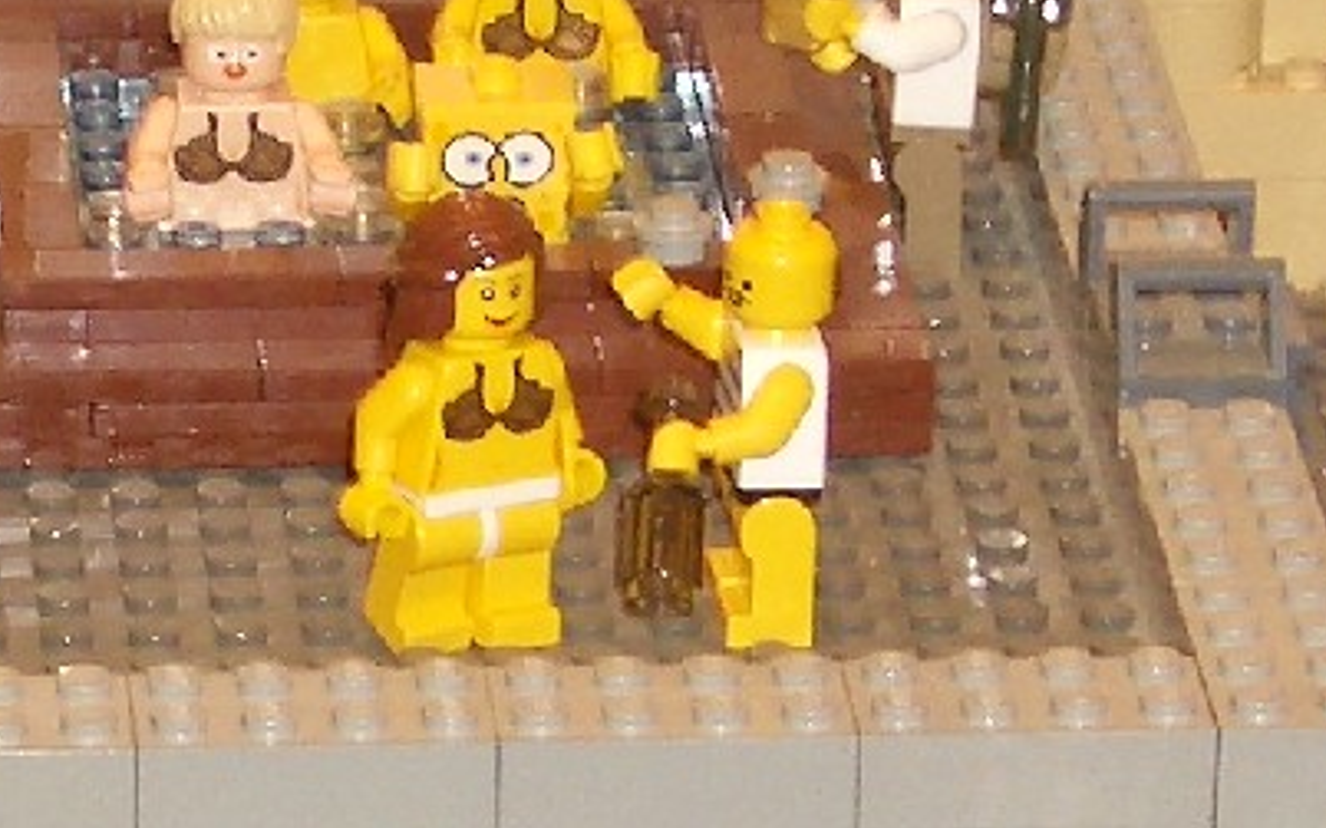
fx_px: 12175
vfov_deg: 3.9
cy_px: 755
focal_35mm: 337
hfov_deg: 6.2
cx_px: 426
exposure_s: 1/60
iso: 100
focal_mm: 12.2
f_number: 3.9
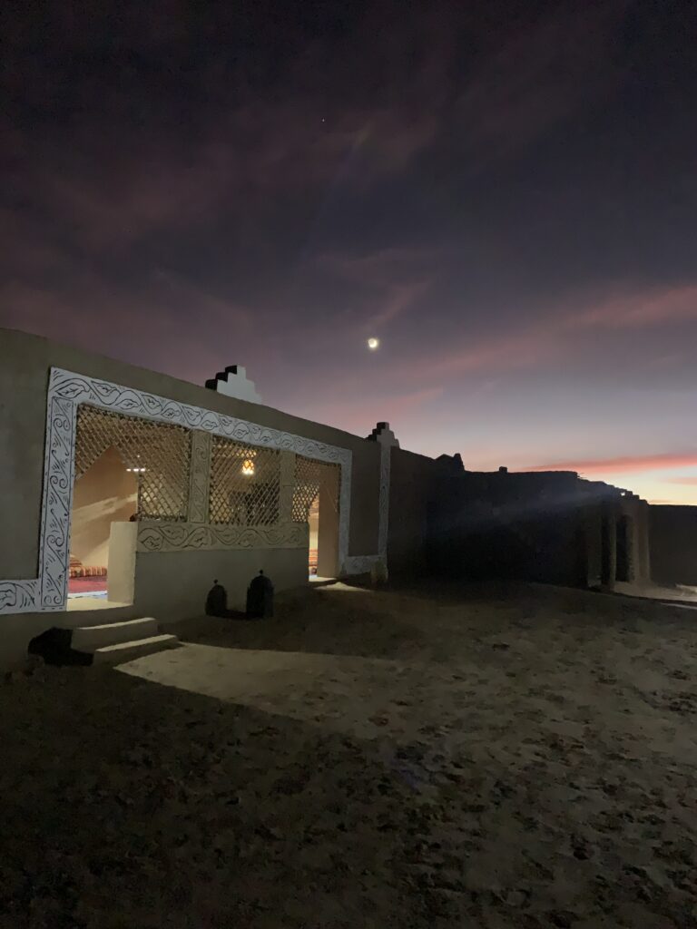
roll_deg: -2.1
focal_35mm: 26
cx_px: 348
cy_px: 464
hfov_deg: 53.1
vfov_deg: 67.3
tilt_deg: +6.7
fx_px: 698
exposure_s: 1/4
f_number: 1.8
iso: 2500
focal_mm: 4.25
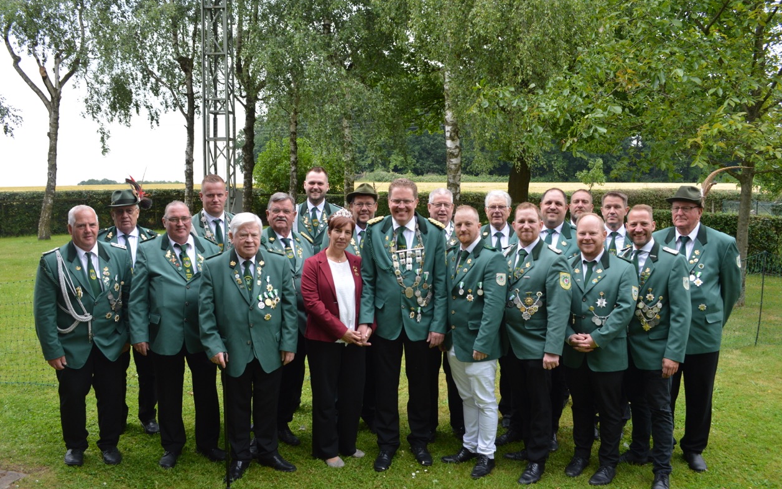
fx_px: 597
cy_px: 250
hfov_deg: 66.5
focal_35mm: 28
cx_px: 394
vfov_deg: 44.6
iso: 220
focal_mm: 18
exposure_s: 1/125
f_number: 5.6
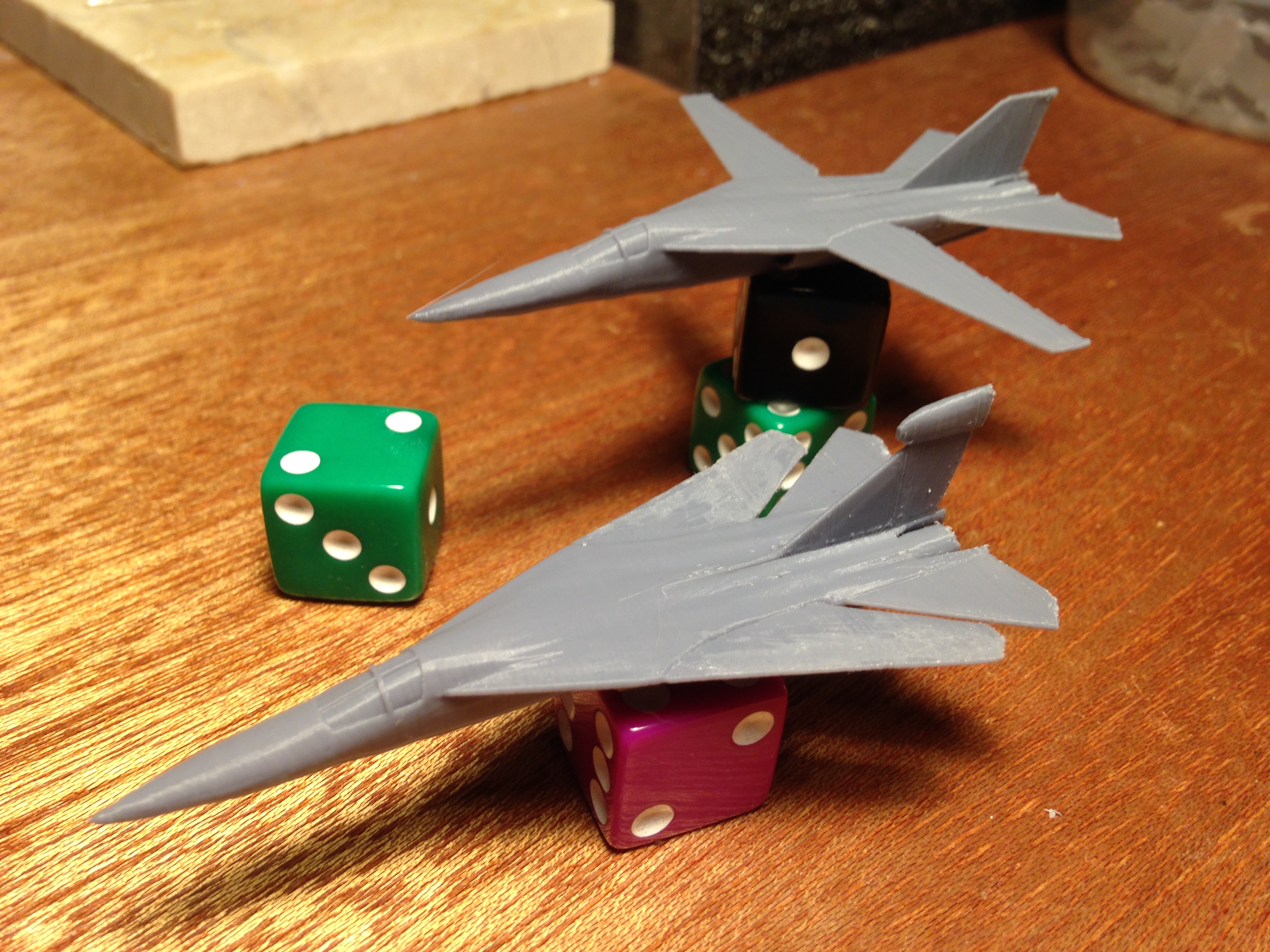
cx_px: 635
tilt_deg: -37.6
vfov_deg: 42.9
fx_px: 1211
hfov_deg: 55.4
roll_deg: -3.7
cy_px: 476
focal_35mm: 33
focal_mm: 4.12
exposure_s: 1/24
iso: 50
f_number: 2.4
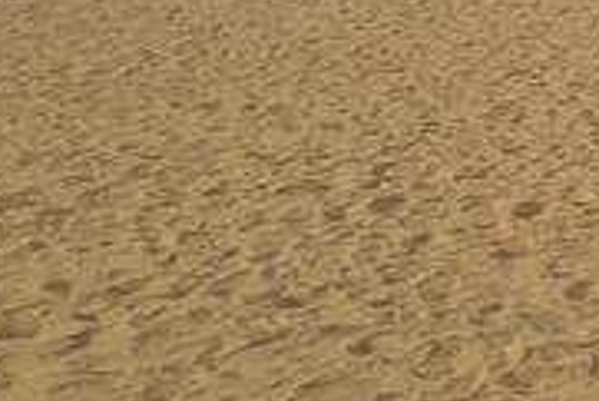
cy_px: -454
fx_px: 2065
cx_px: 1251
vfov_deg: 10.1
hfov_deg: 13.7
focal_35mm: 124
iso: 50
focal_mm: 4
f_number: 1.8
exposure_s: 1/559
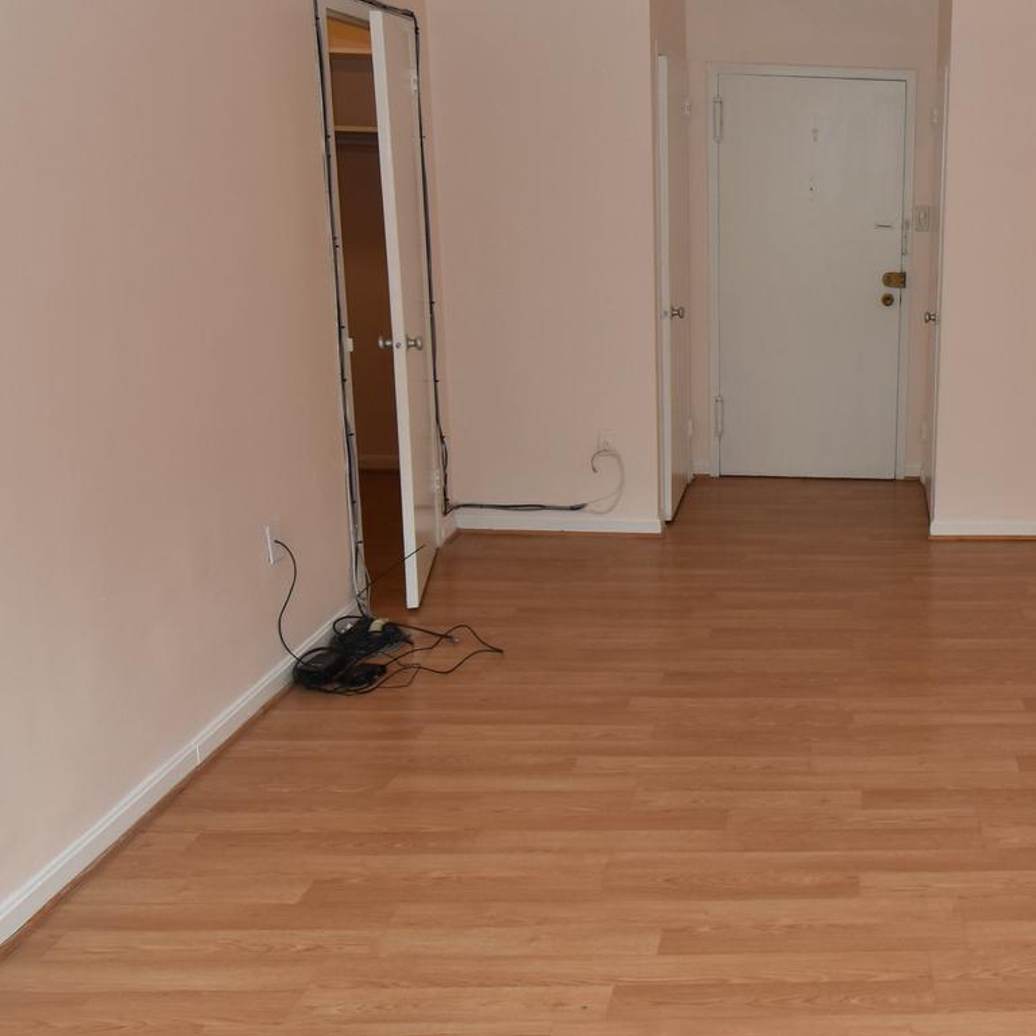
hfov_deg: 44.0
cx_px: 939
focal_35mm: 34
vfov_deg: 48.3
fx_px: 1151
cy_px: 442
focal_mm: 10
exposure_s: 1/60
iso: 400
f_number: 8
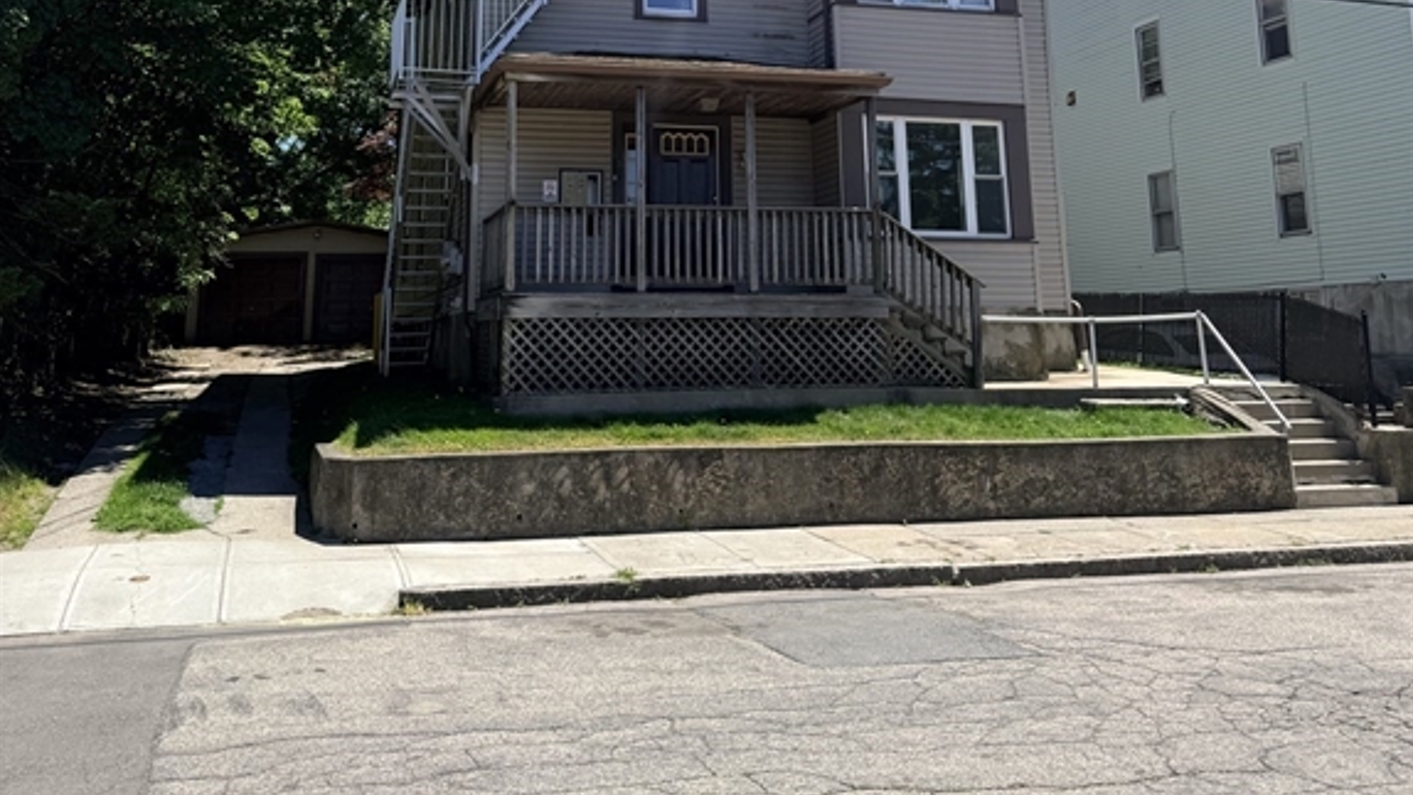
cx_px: 706
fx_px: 1311
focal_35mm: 35
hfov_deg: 56.6
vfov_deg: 32.0
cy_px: 66
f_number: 1.78
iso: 80
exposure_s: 1/3759
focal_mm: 6.76
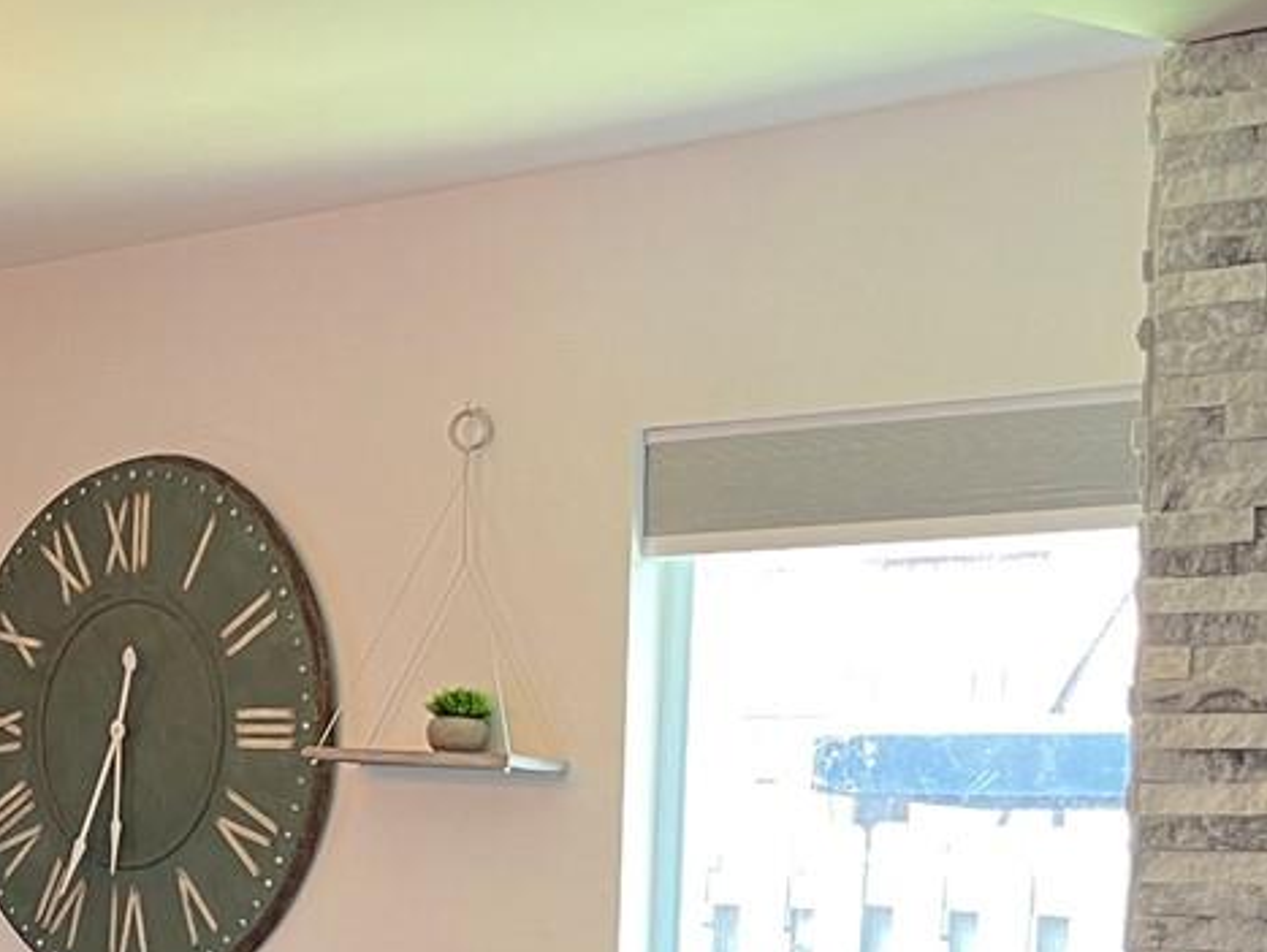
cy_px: 1006
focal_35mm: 89
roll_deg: -0.7
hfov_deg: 20.4
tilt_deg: -4.6
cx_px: -312
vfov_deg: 16.2
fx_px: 3260
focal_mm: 5.1
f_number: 1.6
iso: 125
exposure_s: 1/60
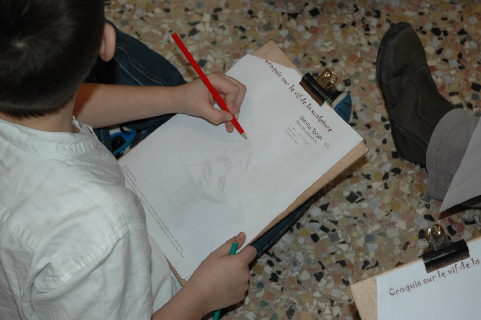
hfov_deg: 28.1
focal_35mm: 72
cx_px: 240
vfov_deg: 18.9
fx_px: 961
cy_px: 160
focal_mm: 48
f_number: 4.5
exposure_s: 1/60
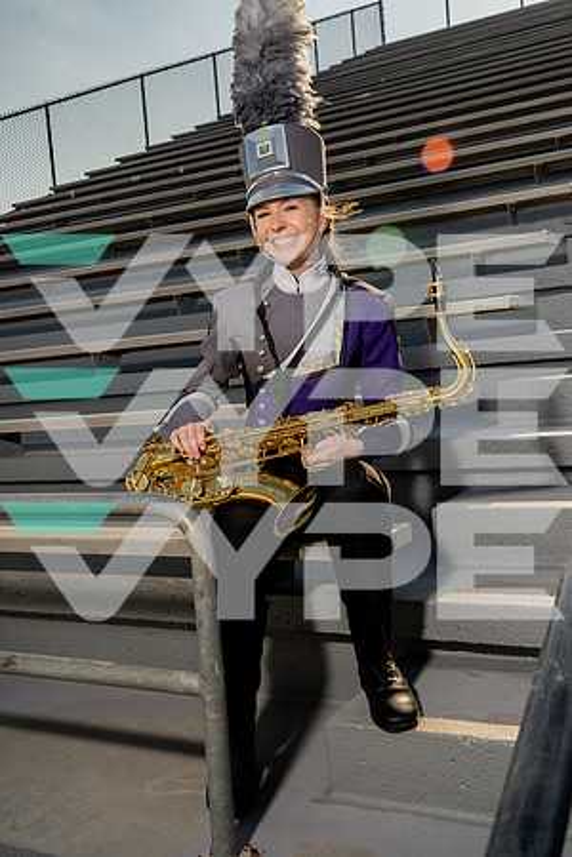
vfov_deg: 53.1
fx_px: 858
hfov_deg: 36.9
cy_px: 428
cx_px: 286
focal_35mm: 36
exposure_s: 1/250
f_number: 8
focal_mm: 36
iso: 100
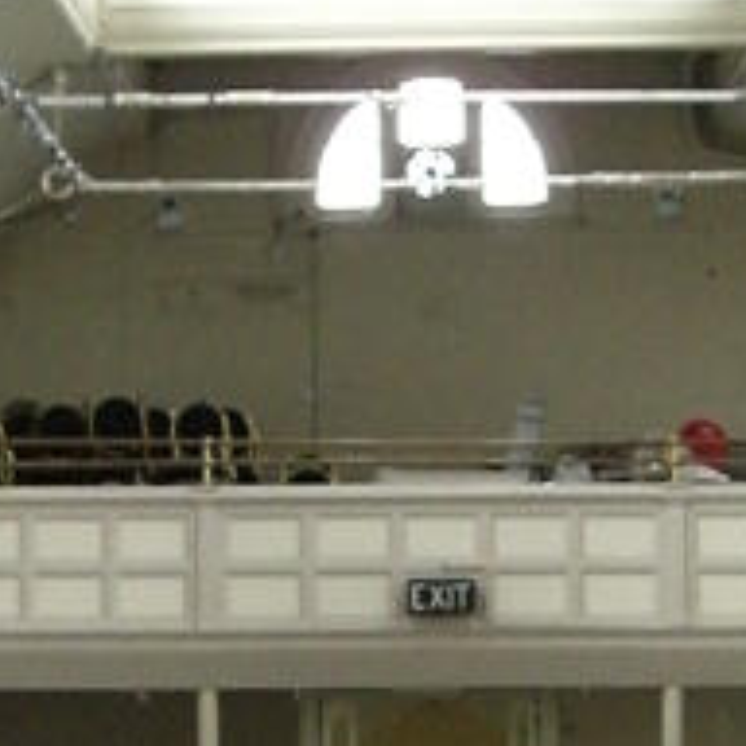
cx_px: 424
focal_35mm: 112
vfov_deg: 15.2
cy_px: 793
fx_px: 2731
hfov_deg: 15.6
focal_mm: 6.2
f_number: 2.7
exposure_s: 1/60
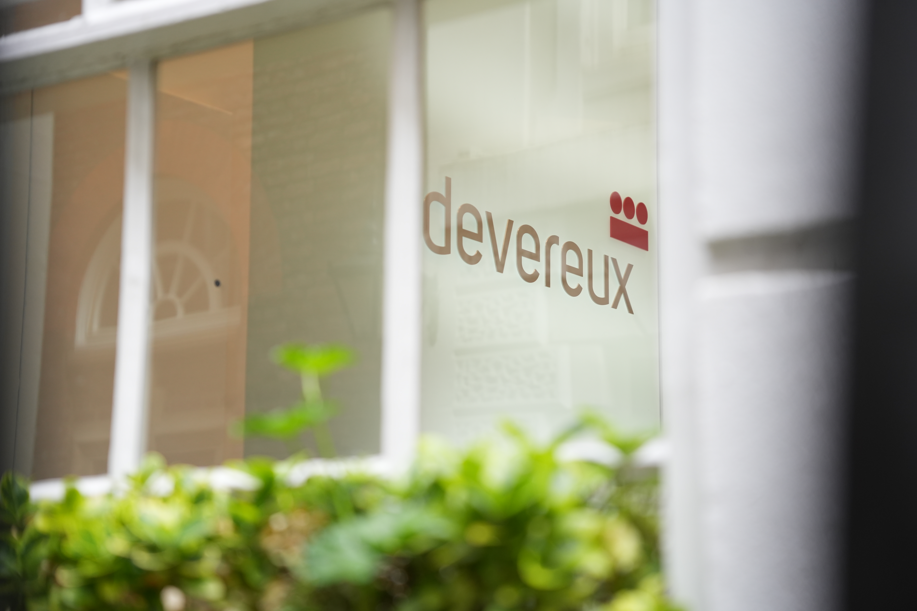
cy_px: 306
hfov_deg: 29.9
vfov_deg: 20.2
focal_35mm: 67
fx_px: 1717
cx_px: 458
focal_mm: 67.4
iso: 640
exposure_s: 1/400
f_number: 2.8
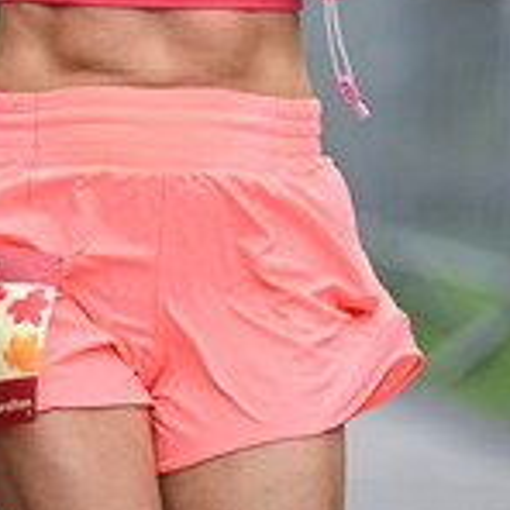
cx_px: 208
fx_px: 10518
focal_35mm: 631
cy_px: -286
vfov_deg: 2.8
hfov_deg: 2.8
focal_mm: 200
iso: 640
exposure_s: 1/2000
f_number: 2.8
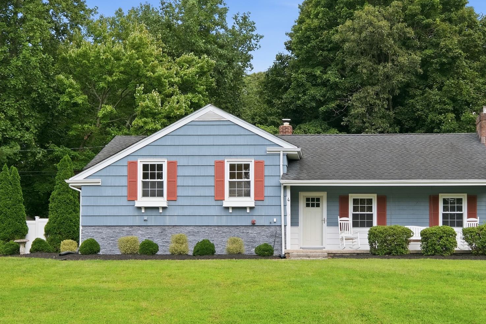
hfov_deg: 39.2
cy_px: 189
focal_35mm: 50
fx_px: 675
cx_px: 322
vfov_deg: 26.9
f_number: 7.1
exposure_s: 1/110
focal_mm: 24
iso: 160
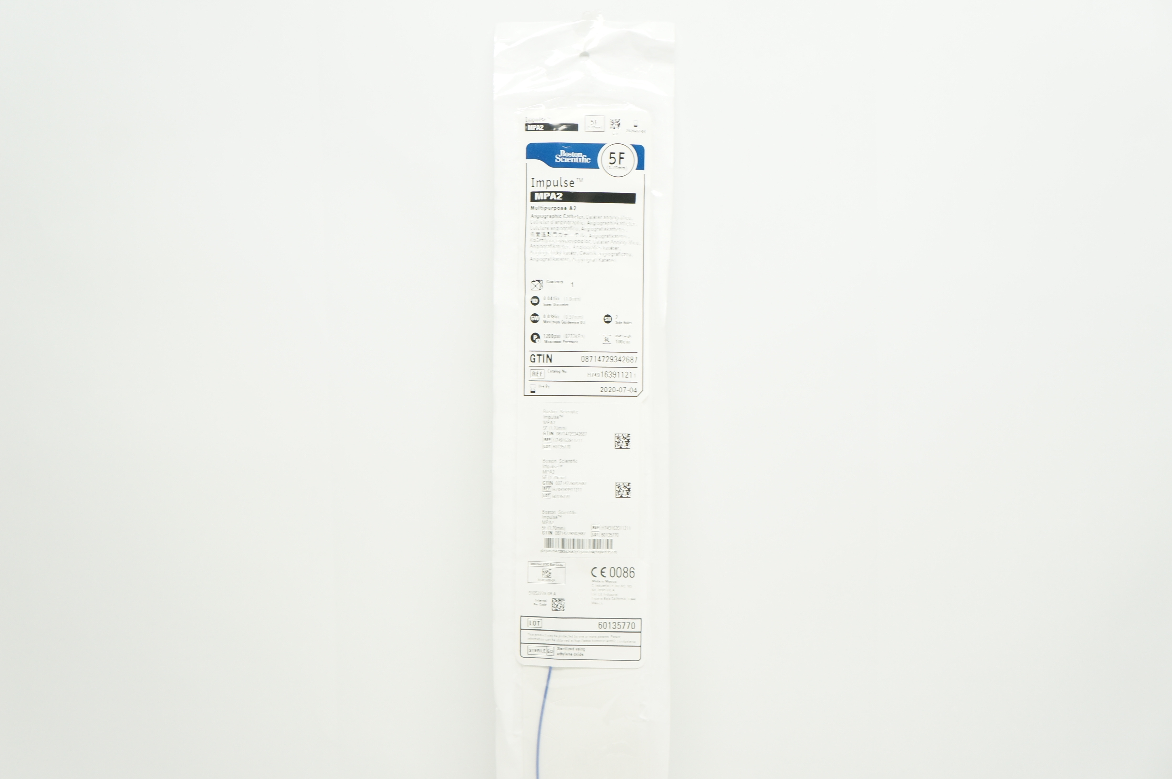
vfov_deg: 34.1
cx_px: 586
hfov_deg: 49.6
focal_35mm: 39
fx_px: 1268
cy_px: 390
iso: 400
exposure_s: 1/80
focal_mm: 26
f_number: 5.6
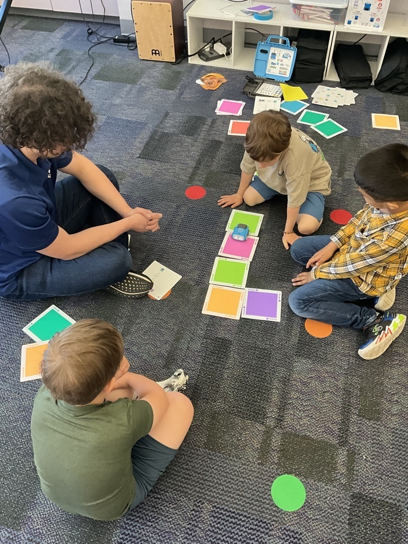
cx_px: 204
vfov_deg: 61.7
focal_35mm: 29
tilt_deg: -50.6
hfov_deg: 48.2
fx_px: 456
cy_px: 272
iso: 160
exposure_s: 1/60
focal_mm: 3
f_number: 1.8
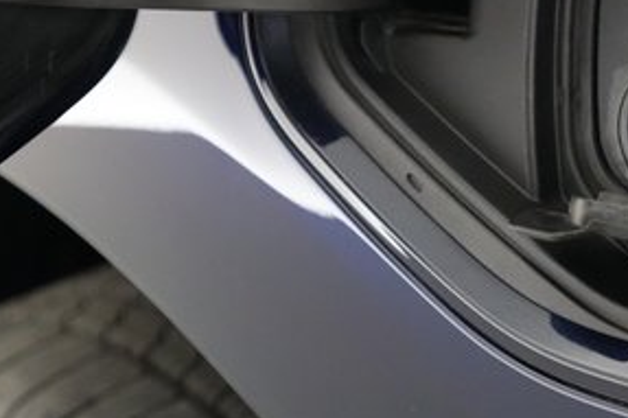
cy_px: -15
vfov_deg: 22.3
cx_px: 641
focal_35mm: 58
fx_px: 1011
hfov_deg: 31.6
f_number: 3.5
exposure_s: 1/160
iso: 12800
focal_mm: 26
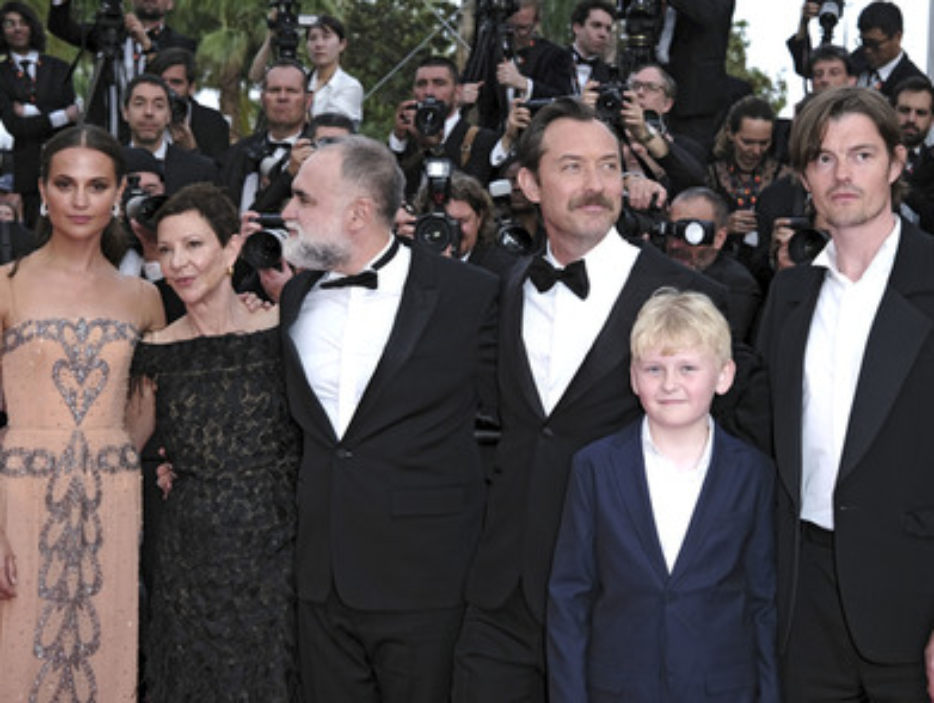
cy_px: 354
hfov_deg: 31.2
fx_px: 1674
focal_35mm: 62
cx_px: 500
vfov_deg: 23.7
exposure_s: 1/250
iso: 250
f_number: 5
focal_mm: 37.6
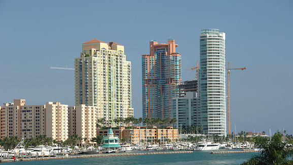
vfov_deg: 10.9
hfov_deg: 19.3
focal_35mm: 111
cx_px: 147
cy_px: 97
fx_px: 862
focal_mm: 70
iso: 100
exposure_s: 1/320
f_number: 8.5
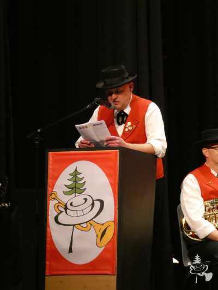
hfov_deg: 4.8
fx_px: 2594
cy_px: 145
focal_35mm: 309
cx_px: 109
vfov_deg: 6.4
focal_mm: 55.4
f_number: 5.6
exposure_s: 1/50
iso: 1600
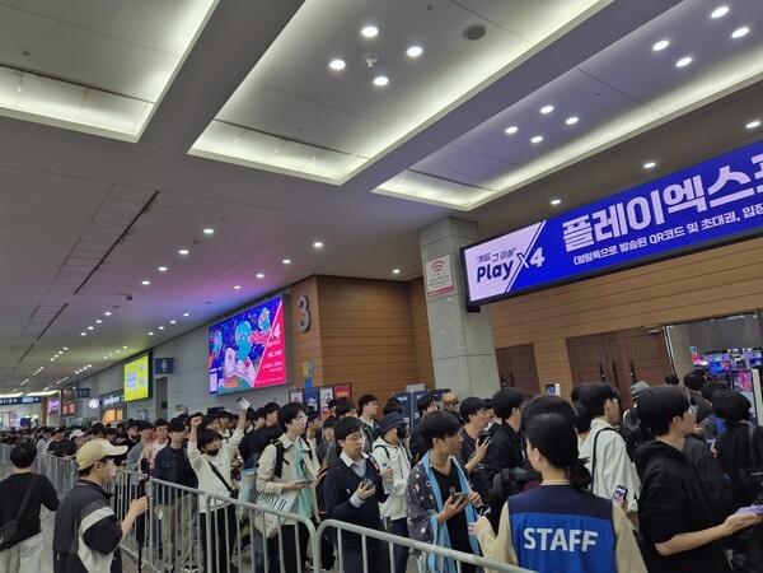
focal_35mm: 23
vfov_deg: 58.9
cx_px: 382
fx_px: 507
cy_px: 286
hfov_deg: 73.9
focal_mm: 5.4
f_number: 1.8
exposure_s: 1/120
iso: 50
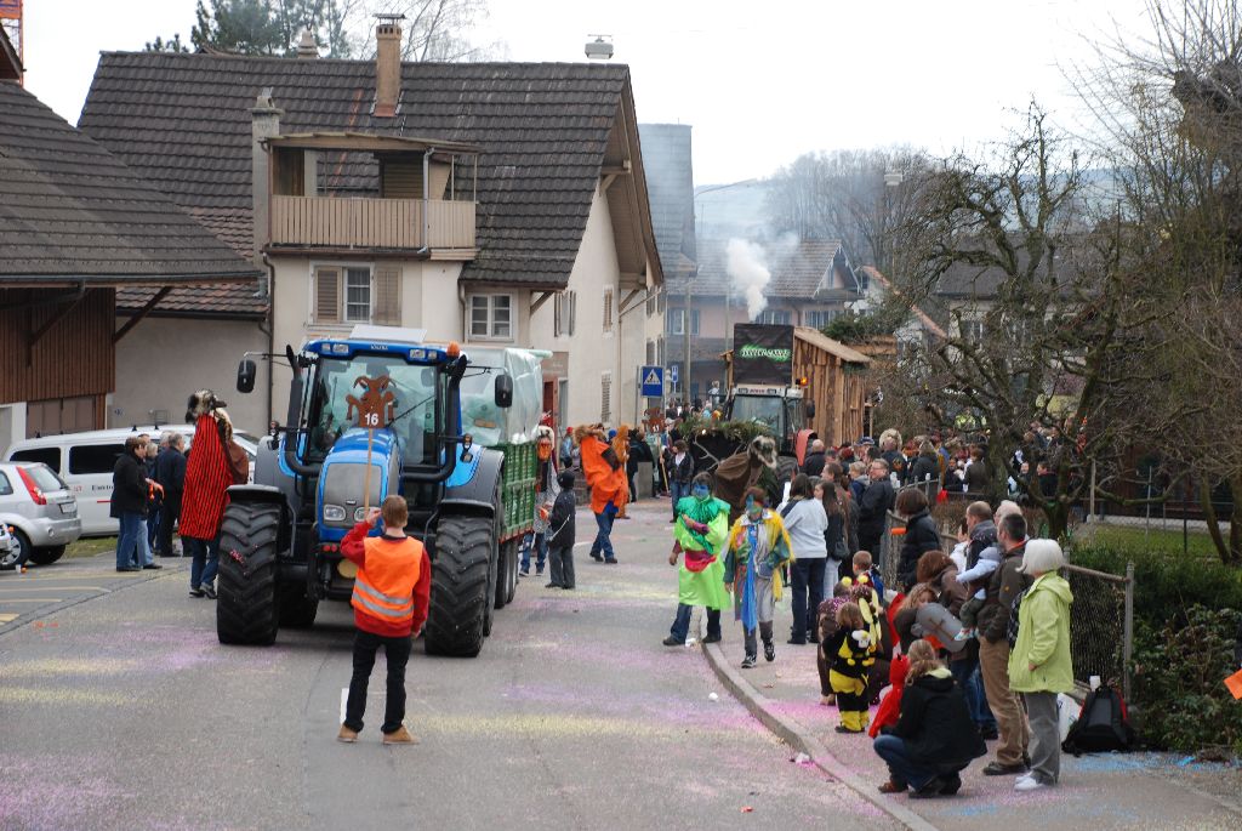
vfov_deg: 13.9
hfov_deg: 20.6
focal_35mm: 99
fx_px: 3419
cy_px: 416
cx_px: 621
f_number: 5.3
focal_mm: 66
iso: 200
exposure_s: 1/125
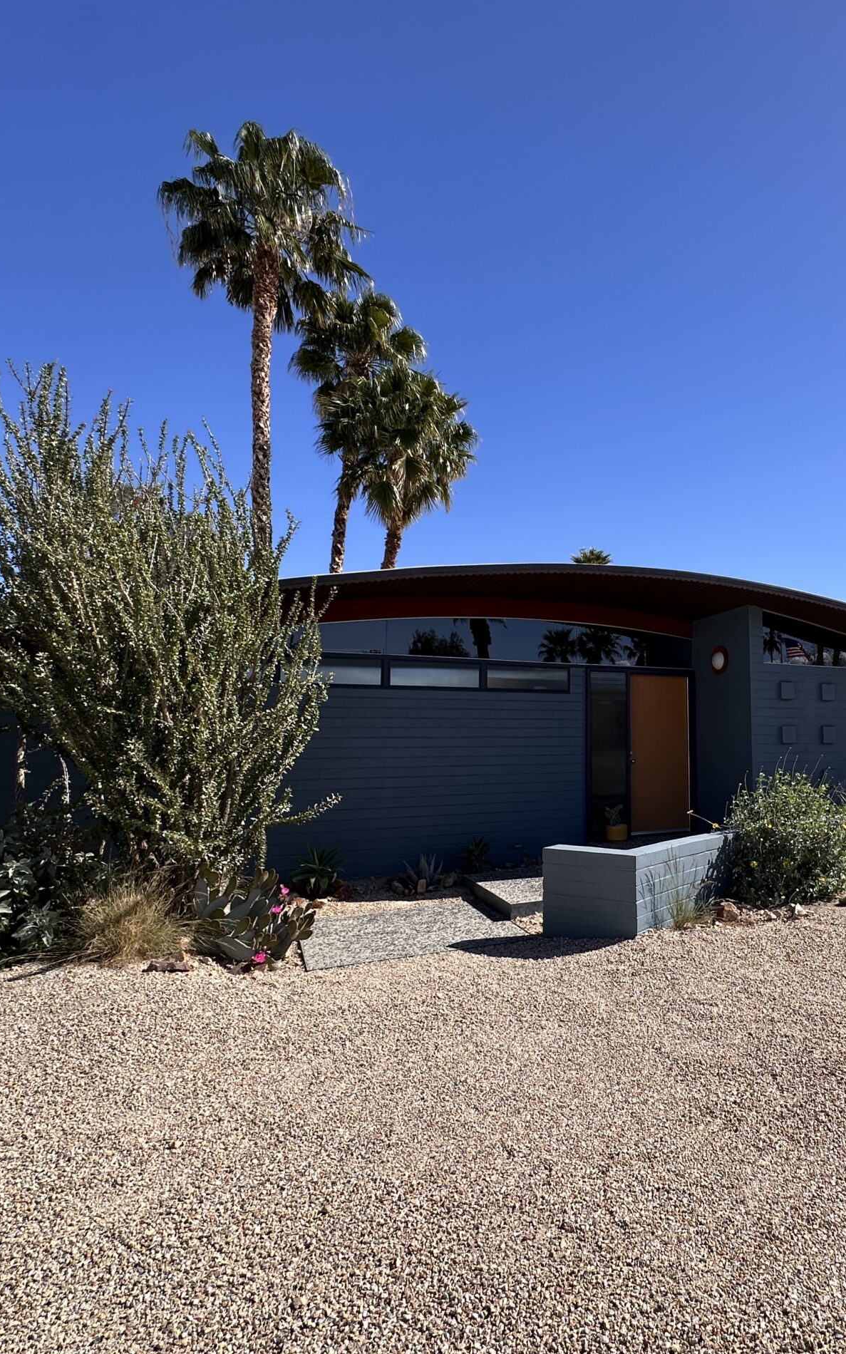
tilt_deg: +4.7
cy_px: 683
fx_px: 738
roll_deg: +0.3
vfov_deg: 85.1
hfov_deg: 56.4
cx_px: 644
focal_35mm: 20
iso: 50
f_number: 2.2
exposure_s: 1/1511
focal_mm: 2.22
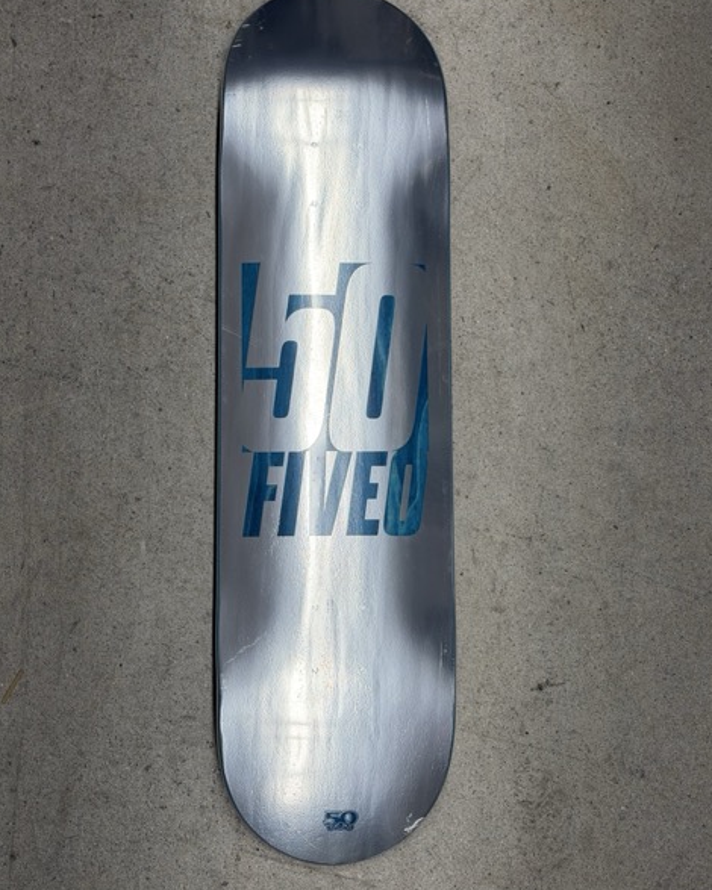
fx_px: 1344
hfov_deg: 29.7
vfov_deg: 36.7
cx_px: 358
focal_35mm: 51
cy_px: 421
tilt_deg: -80.5
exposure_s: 1/375
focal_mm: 6.76
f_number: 1.78
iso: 80
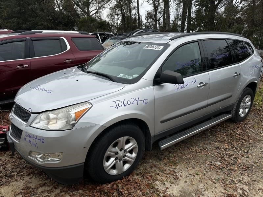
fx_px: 182
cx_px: 132
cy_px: 98
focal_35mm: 24
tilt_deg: -14.3
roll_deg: -2.4
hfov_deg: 71.6
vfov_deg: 56.8
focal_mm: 6.86
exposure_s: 1/1812
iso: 80
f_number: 1.78
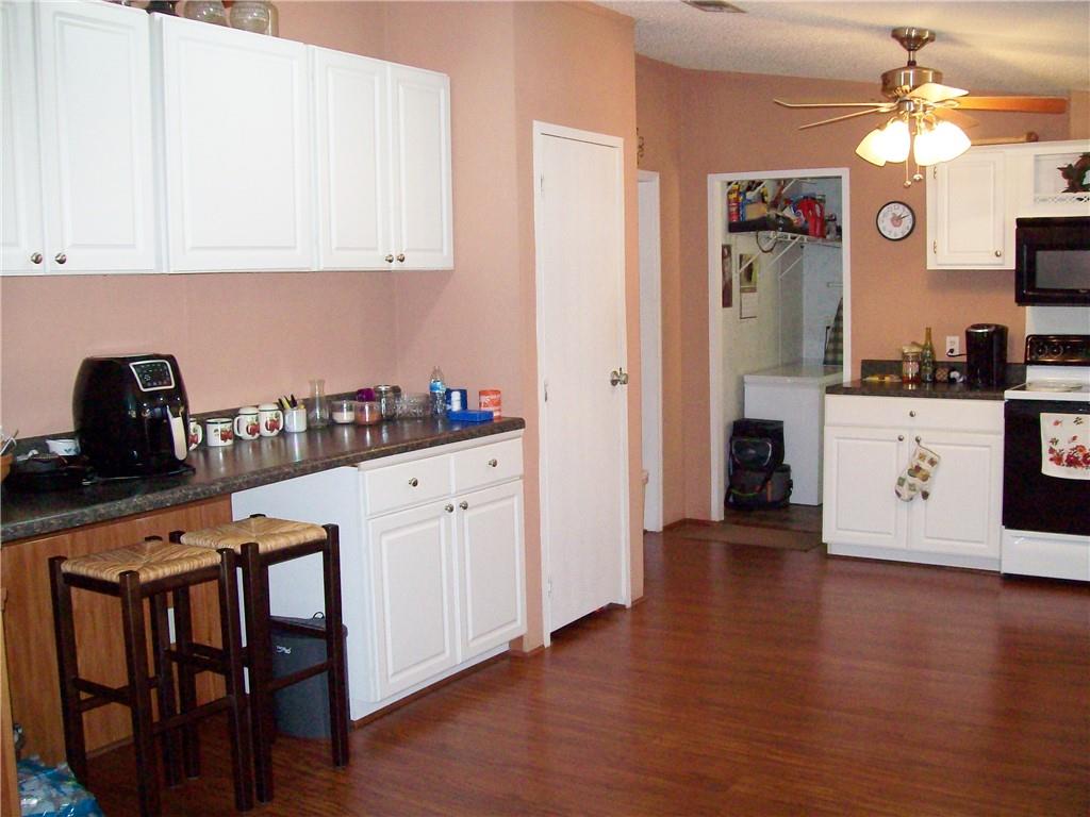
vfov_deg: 39.7
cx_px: 545
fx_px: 1134
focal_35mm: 36
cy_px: 408
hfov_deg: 51.4
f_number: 2.7
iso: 200
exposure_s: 1/64
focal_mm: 6
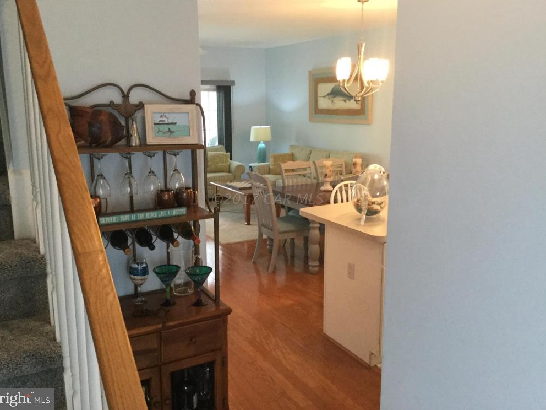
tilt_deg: -8.0
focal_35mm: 32
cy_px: 199
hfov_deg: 56.8
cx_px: 267
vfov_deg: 44.2
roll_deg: +0.4
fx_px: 505
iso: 200
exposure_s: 1/30
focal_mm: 3.3
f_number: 2.4
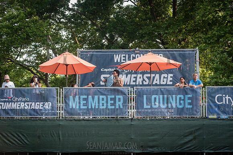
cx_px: 116
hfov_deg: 16.8
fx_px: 787
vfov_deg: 11.3
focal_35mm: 122
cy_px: 78
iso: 400
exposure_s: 1/250
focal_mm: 120
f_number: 4.5
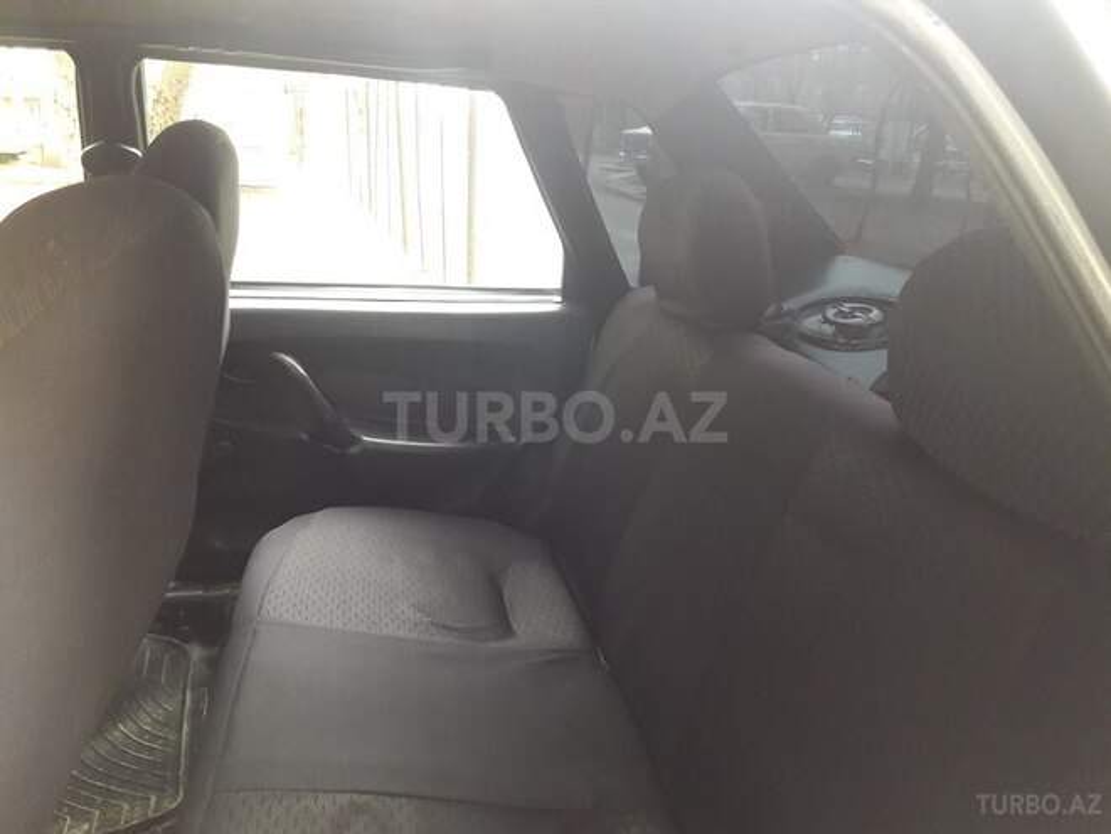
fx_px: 899
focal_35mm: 28
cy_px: 417
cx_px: 556
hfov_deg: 63.4
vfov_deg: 49.7
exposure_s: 1/25
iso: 200
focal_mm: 3.7
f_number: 1.9
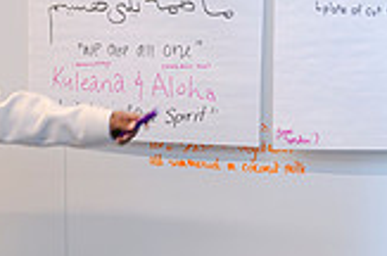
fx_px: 1910
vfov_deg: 7.7
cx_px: 223
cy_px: 95
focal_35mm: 178
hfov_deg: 11.6
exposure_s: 1/100
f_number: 2
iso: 500
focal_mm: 50
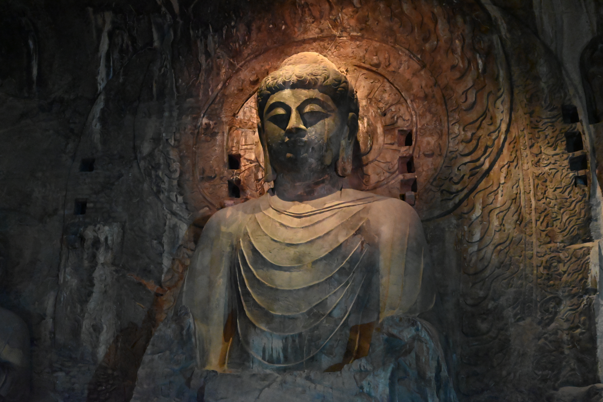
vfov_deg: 27.0
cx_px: 302
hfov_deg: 39.6
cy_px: 201
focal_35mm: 50
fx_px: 838
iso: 12800
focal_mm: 50
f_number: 6.3
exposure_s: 1/60
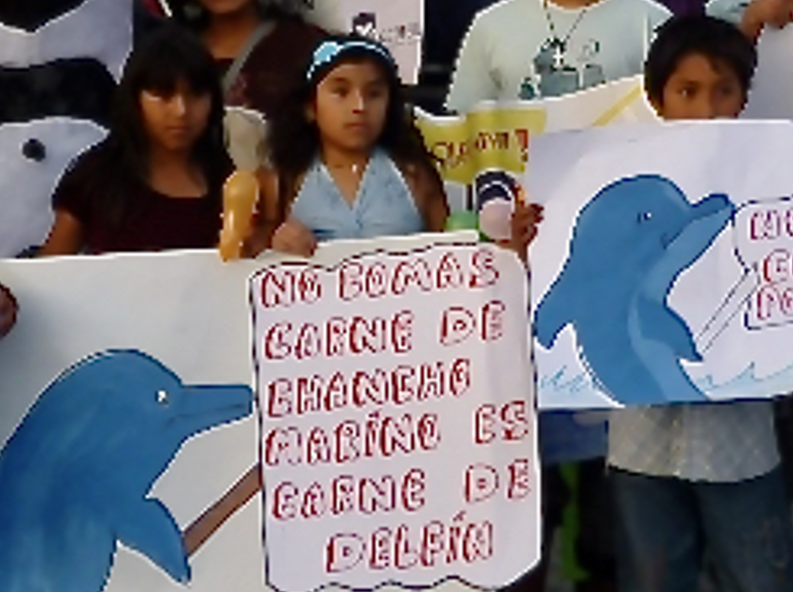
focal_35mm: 82
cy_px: 215
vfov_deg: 17.9
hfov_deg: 23.4
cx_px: 668
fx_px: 1876
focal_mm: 5.5
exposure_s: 1/50
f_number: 2.8
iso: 80
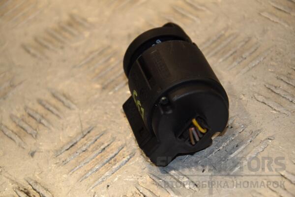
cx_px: 148
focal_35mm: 158
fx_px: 1291
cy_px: 98
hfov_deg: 13.0
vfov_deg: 8.7
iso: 800
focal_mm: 105
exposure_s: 1/200
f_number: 7.1
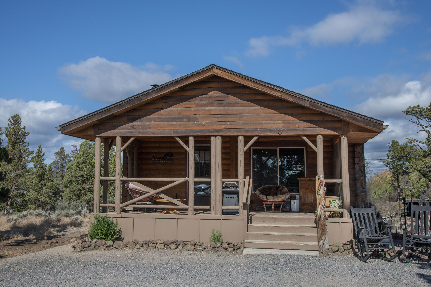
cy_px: 144
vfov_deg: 33.4
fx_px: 479
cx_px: 216
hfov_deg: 48.5
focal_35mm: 40
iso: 200
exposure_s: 1/500
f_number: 11
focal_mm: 40
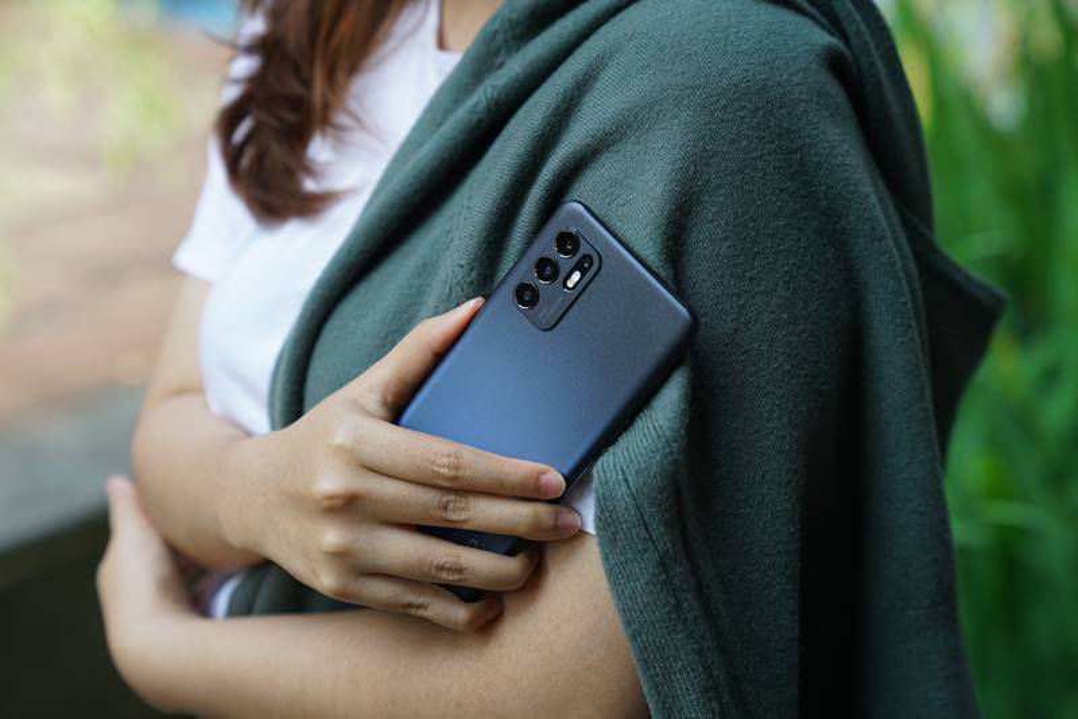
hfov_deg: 33.4
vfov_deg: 22.6
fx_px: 1797
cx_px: 539
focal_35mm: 60
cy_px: 360
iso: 200
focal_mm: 60
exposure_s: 1/400
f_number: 3.5
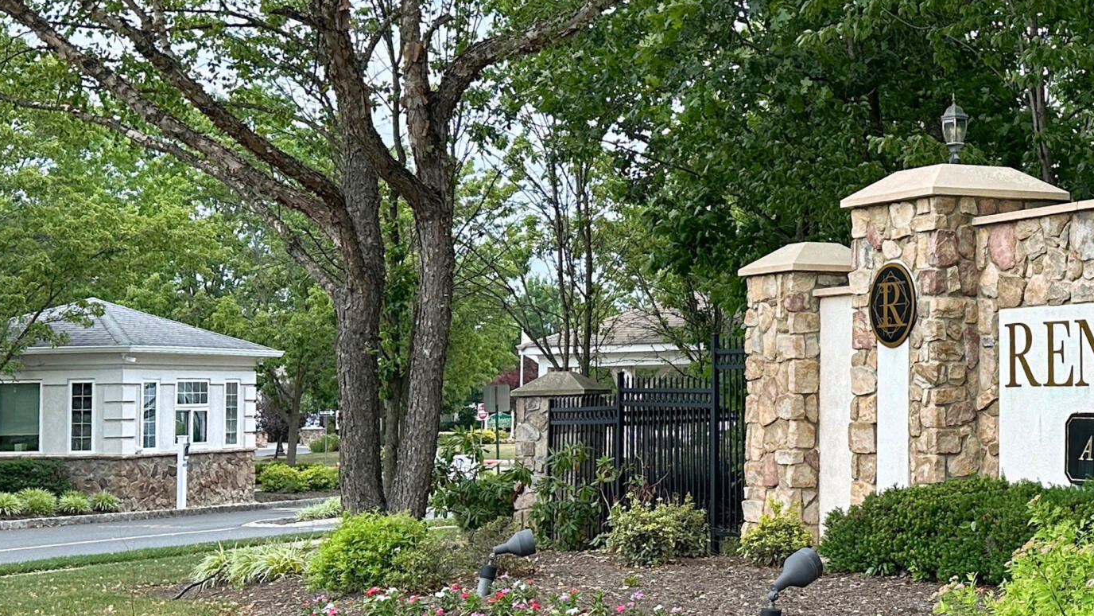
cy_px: 6
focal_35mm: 57
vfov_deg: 20.4
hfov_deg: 34.1
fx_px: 1653
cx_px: 1034
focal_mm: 6.86
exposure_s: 1/1072
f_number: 1.78
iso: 80
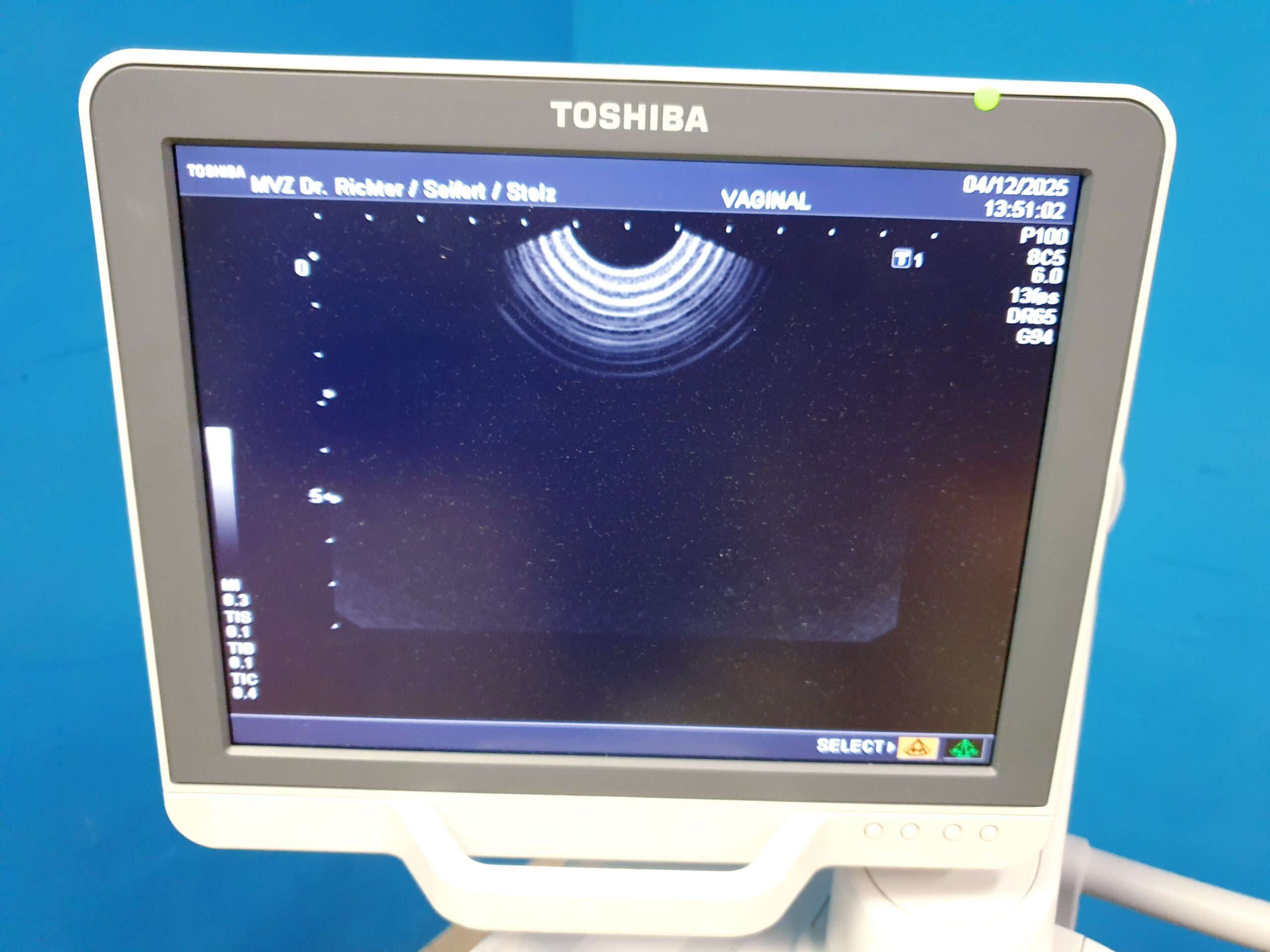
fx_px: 954
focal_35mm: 26
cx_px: 635
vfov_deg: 53.1
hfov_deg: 67.3
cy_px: 476
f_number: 1.5
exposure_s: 1/25
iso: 320
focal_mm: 4.3
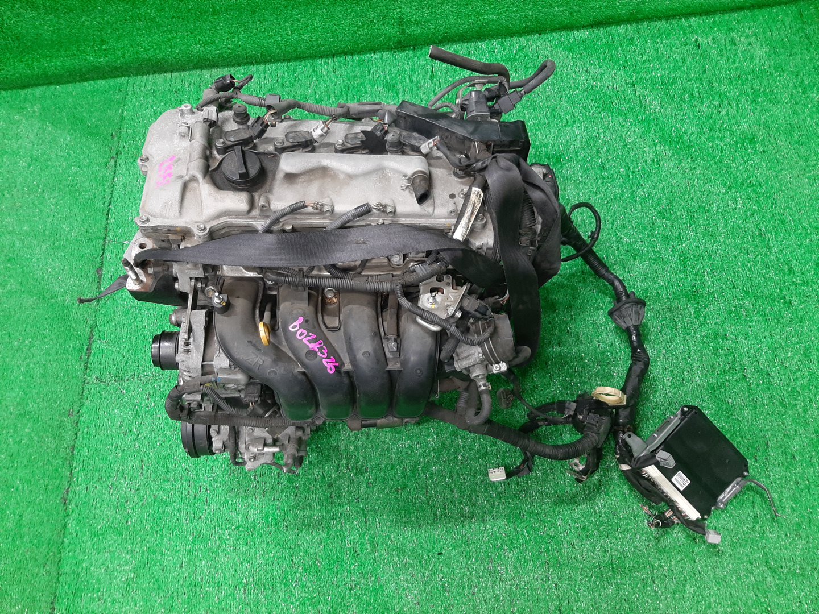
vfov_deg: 53.1
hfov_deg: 67.3
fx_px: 615
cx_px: 410
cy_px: 307
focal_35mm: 26
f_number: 1.7
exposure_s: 1/50
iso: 159
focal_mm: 3.93
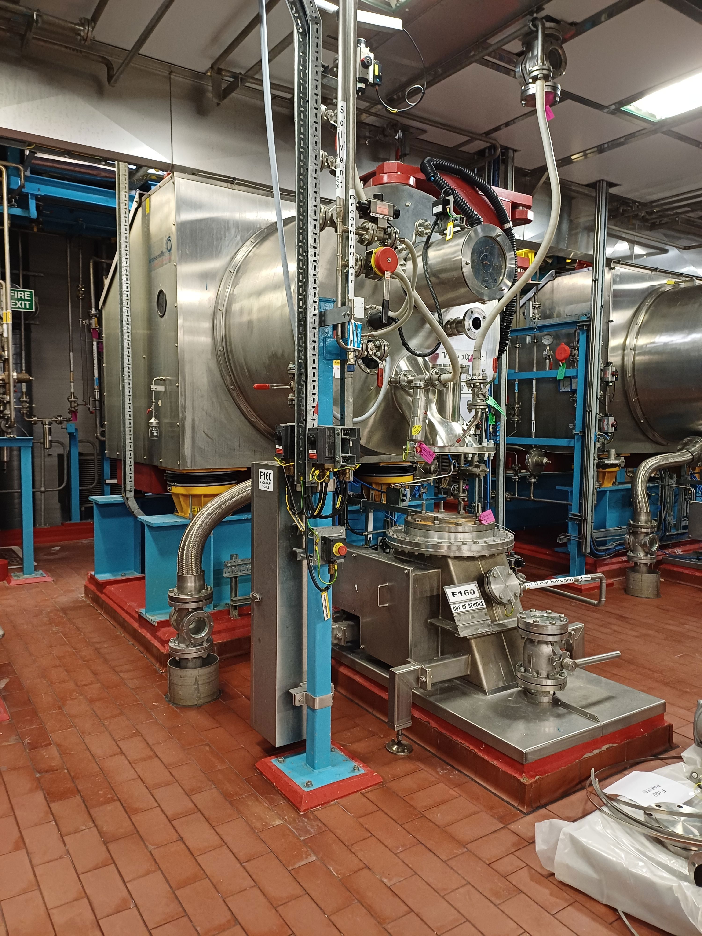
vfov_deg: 69.4
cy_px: 468
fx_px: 676
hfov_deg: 54.9
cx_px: 351
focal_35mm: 25
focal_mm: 4.65
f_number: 1.8
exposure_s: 1/33.3
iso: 320
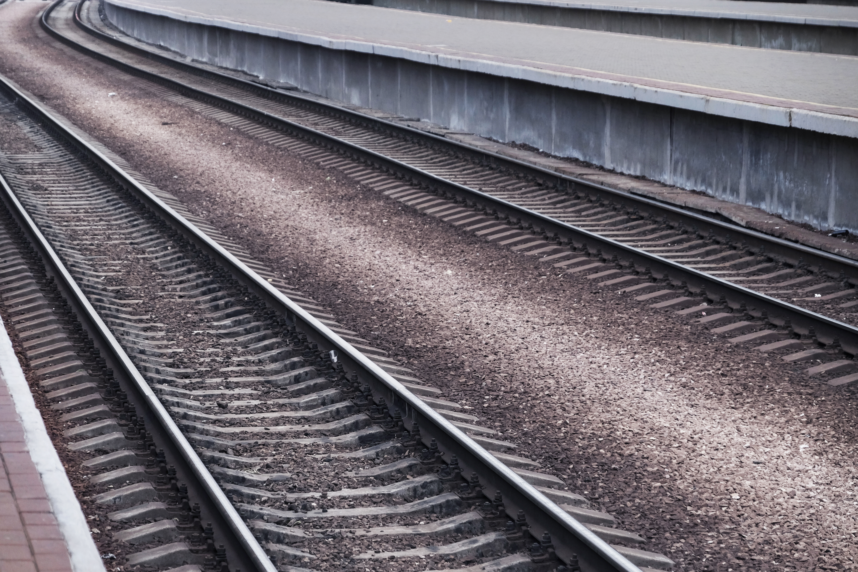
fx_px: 2669
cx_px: 429
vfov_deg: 12.2
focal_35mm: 112
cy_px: 286
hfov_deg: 18.3
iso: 800
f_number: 5.3
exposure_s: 1/180
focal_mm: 74.4
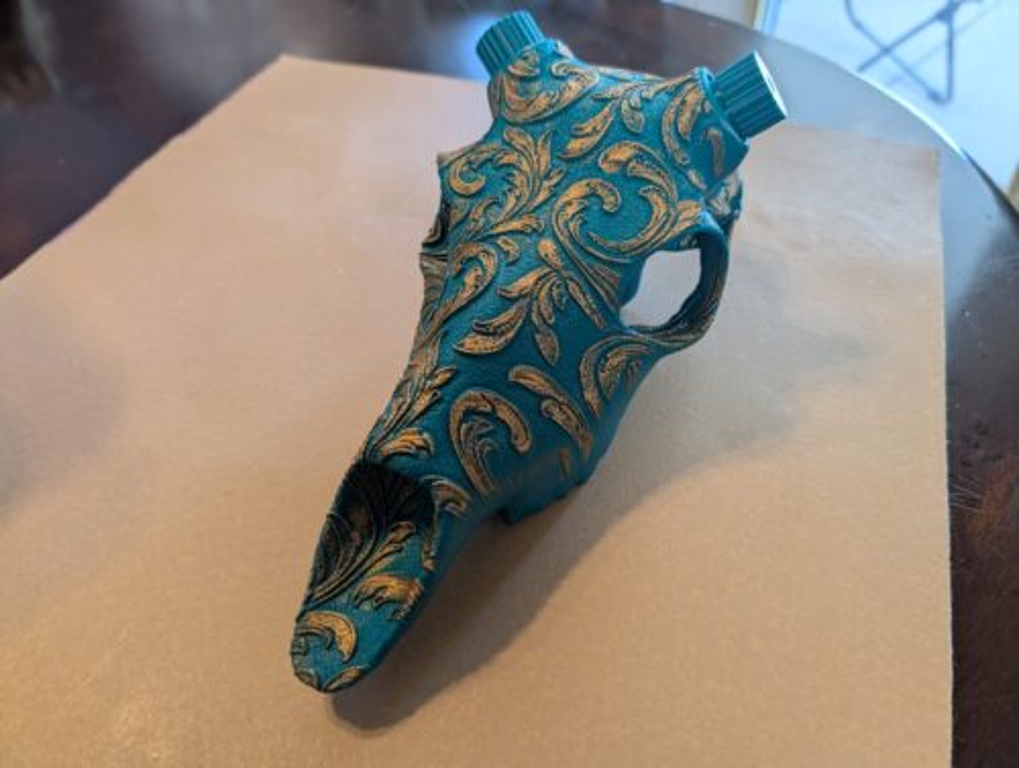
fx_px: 708
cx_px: 510
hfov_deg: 71.5
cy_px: 384
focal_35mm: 24
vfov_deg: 57.0
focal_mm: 6.9
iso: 159
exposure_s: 1/120
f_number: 1.68
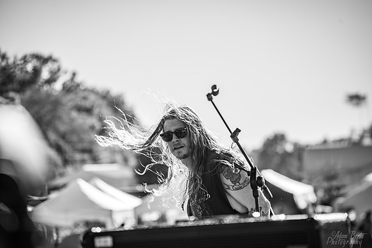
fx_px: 2170
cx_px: 186
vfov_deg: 6.5
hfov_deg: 9.8
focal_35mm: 210
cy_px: 124
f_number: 5.6
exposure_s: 1/250
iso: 125
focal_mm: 210
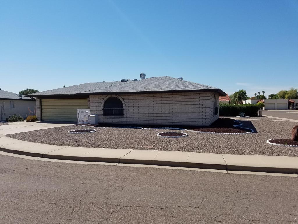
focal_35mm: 26
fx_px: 224
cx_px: 149
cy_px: 112
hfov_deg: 67.3
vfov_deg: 53.1
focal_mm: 4.2
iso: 50
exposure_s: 1/3856
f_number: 1.7
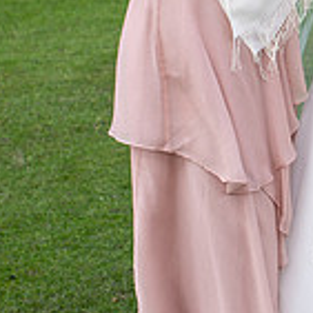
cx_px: 445
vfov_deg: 12.2
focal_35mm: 142
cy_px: -2
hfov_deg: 11.8
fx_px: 1453
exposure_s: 1/320
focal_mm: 35
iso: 100
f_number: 2.8
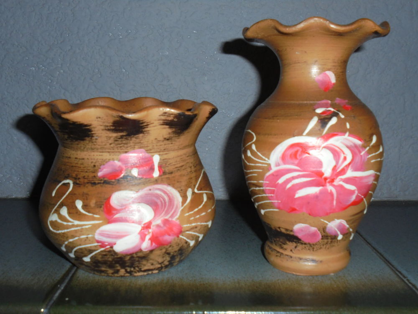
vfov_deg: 37.7
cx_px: 209
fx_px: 459
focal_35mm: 38
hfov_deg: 49.0
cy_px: 157
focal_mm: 6.9
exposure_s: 1/50
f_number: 4.2
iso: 200
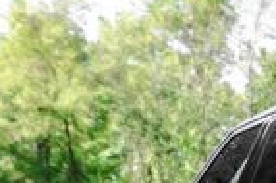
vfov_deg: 9.4
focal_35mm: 139
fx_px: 1064
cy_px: 323
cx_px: 537
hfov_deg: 13.0
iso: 640
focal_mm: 31
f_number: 5
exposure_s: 1/400
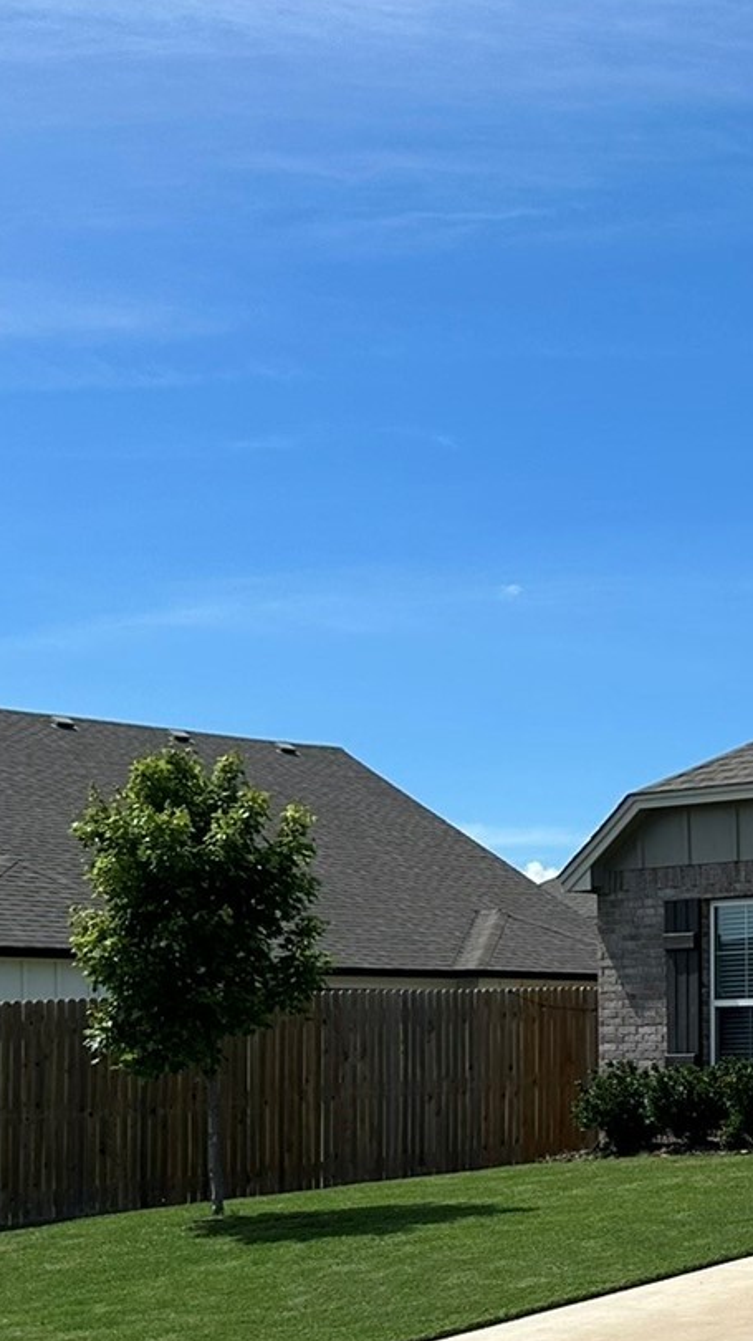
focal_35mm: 62
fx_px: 2203
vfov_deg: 33.0
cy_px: 1056
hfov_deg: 17.5
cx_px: 1124
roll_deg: +0.1
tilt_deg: +0.6
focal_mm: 6.86
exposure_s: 1/7042
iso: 80
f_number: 1.78
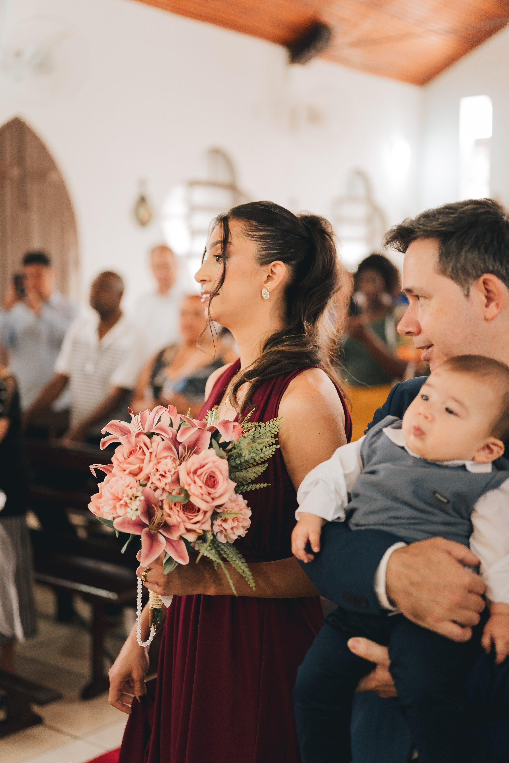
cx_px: 254
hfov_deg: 27.0
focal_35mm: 50
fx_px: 1060
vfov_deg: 39.6
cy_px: 382
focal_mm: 50
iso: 1600
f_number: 1.8
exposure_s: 1/250
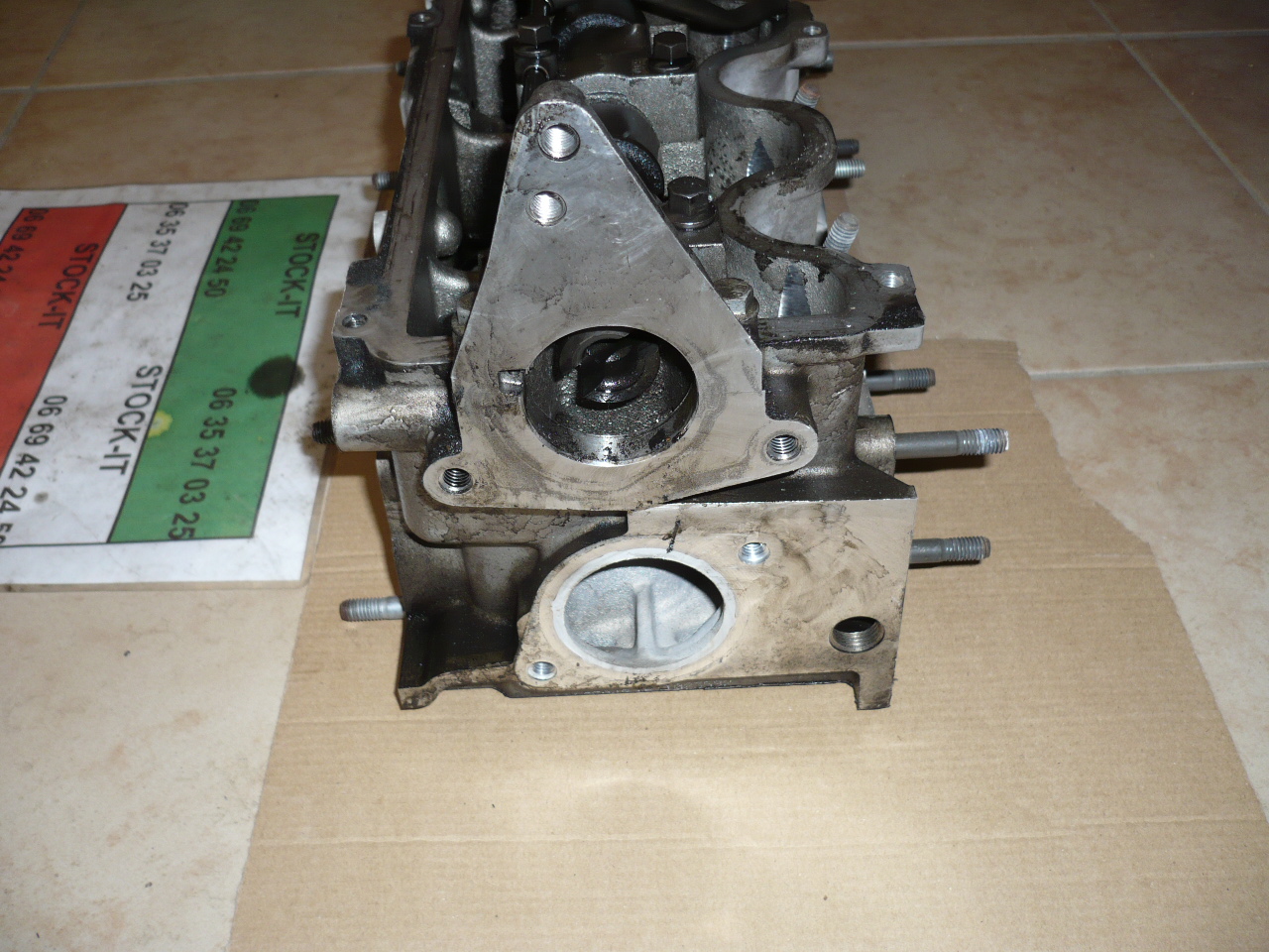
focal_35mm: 35
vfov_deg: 40.7
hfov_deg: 52.6
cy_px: 476
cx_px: 634
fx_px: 1283
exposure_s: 1/30
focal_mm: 5.8
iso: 100
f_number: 2.8
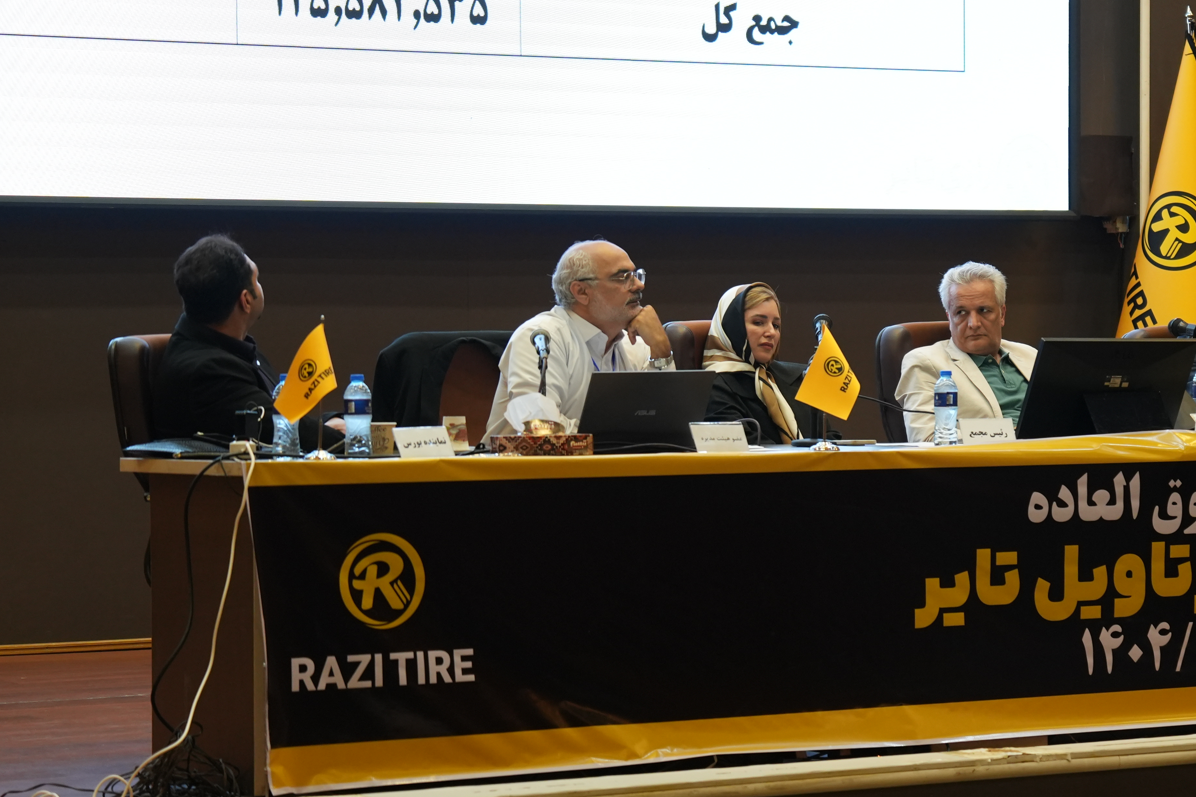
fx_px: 4418
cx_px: 1024
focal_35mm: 133
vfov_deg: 10.3
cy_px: 459
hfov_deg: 15.3
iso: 1250
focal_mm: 70
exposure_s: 1/60
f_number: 2.8
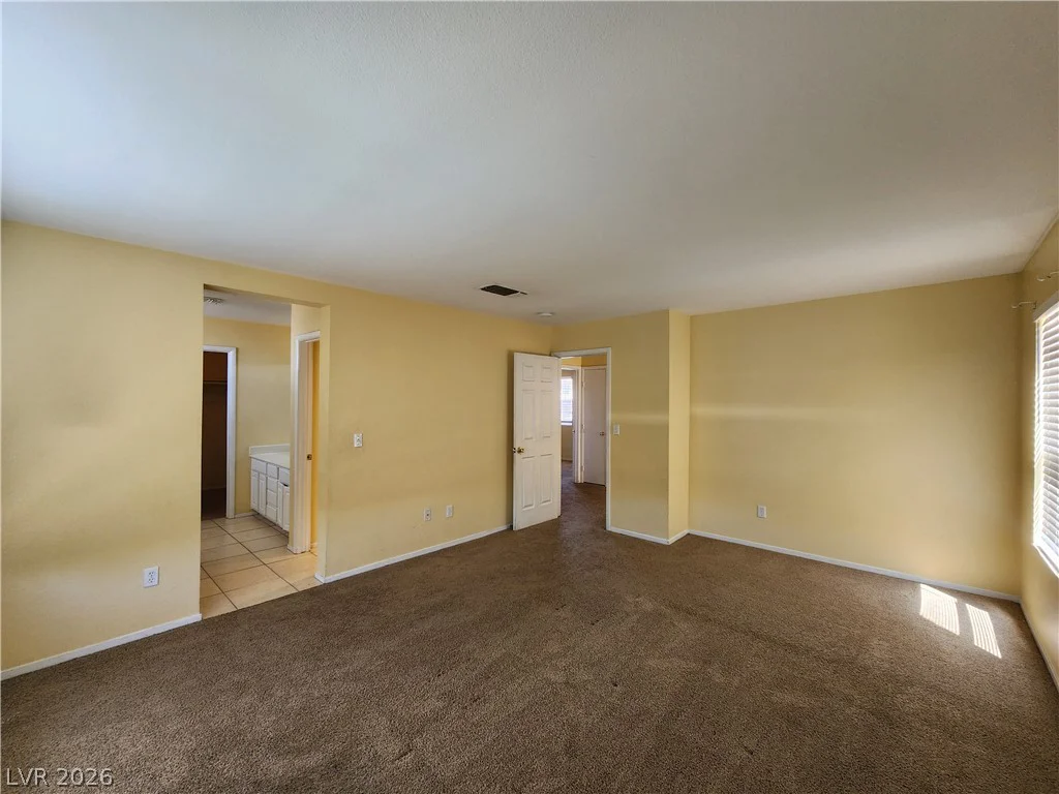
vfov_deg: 89.9
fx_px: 398
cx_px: 530
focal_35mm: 13
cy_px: 397
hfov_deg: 106.2
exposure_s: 1/60
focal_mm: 2.2
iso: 125
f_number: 2.2
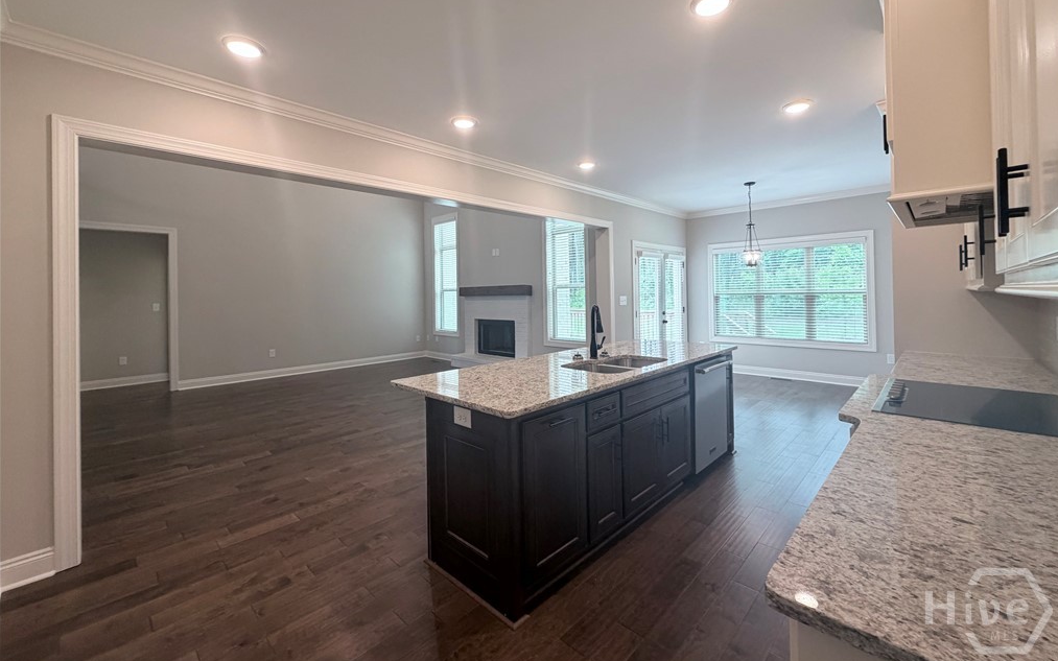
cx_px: 534
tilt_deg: +1.0
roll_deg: +1.4
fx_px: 432
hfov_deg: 101.5
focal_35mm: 15
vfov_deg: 74.5
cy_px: 290
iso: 250
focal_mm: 2.22
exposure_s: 1/120
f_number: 2.2
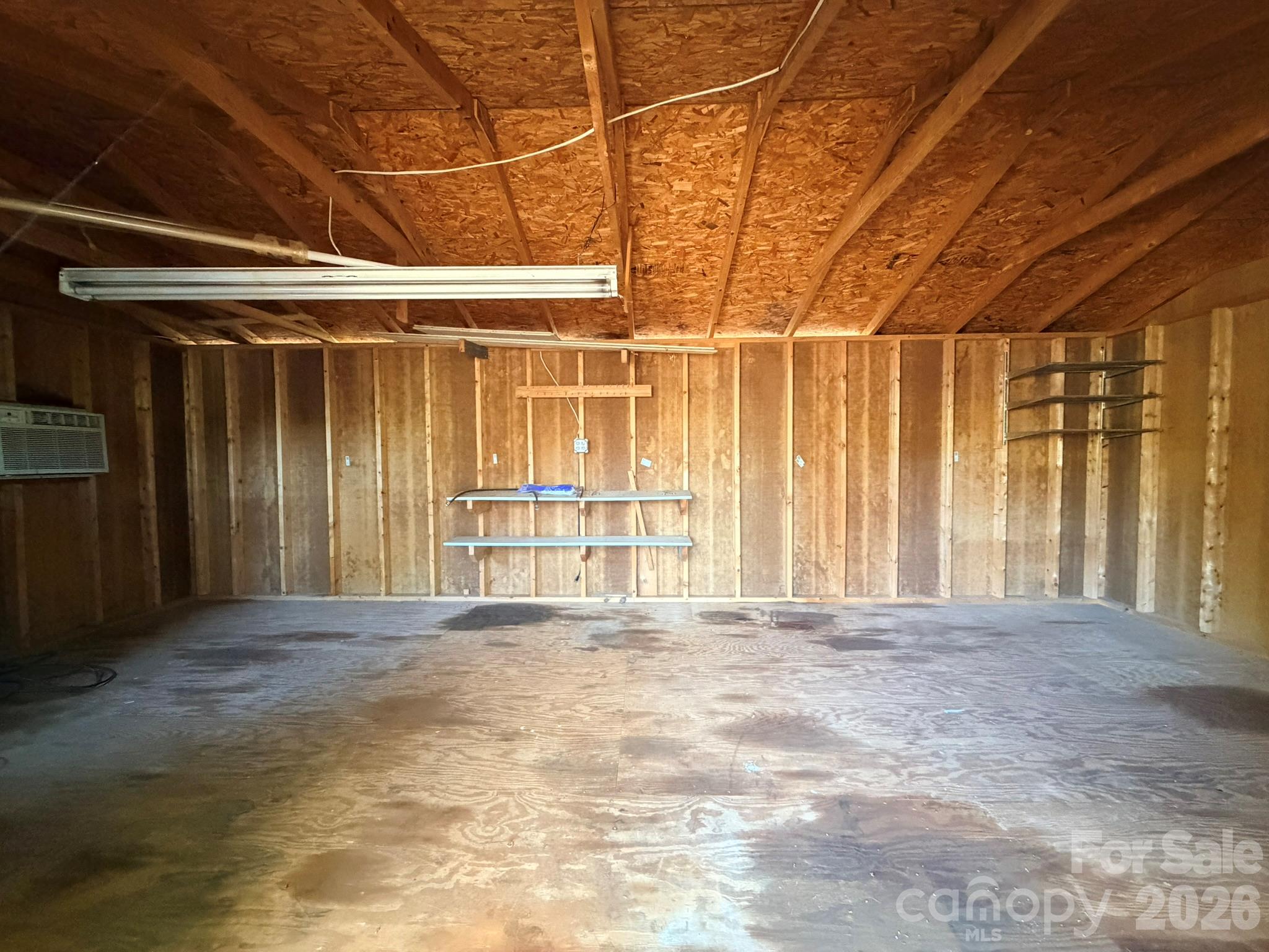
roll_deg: +0.7
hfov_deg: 102.1
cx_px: 634
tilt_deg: -1.9
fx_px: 513
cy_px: 476
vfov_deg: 85.7
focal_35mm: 14
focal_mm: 2.22
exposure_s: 1/60
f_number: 2.2
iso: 1250
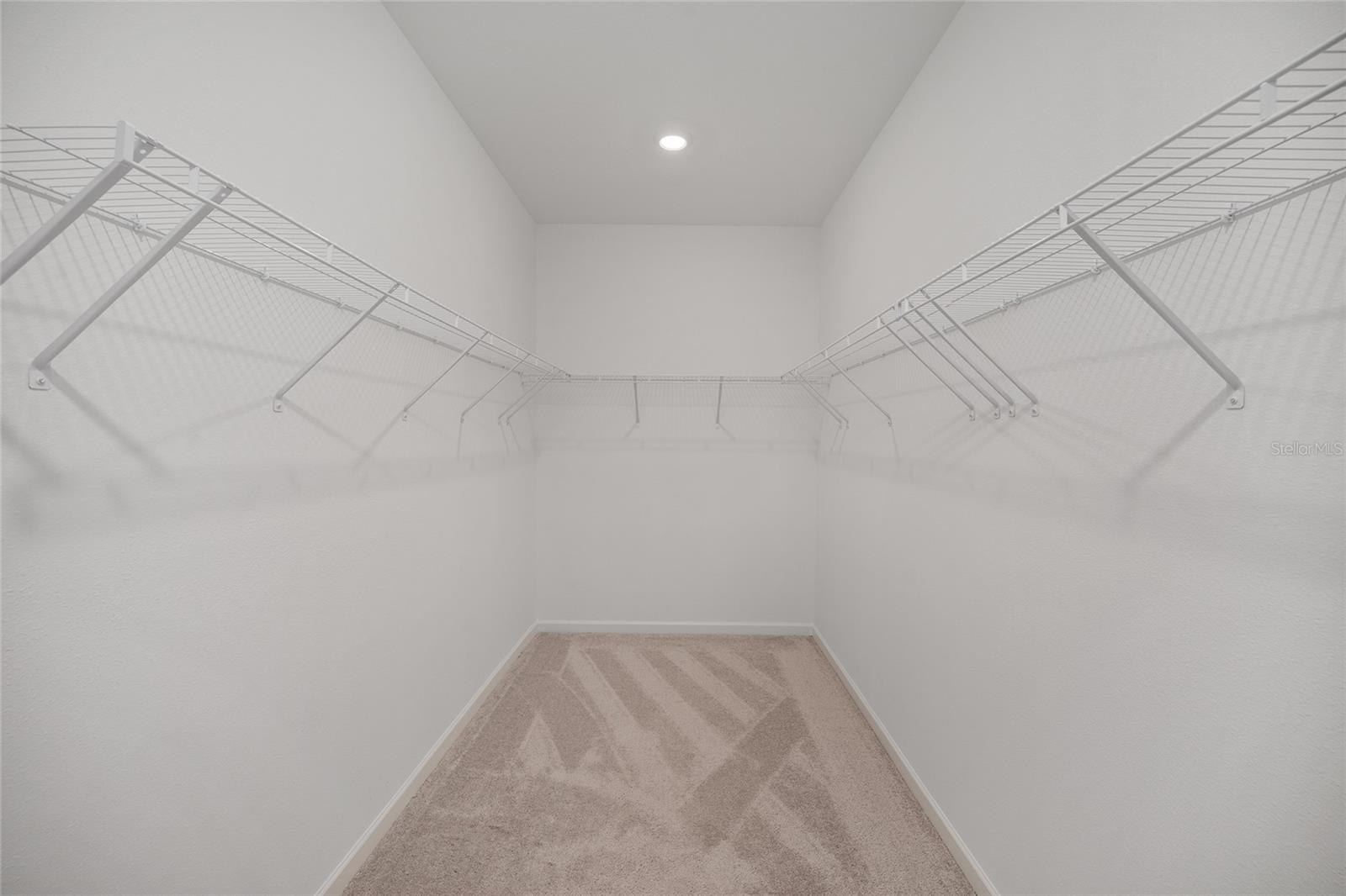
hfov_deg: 104.3
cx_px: 673
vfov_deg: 81.2
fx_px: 523
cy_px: 448
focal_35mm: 14
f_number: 7.1
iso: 200
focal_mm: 14
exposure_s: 1/4
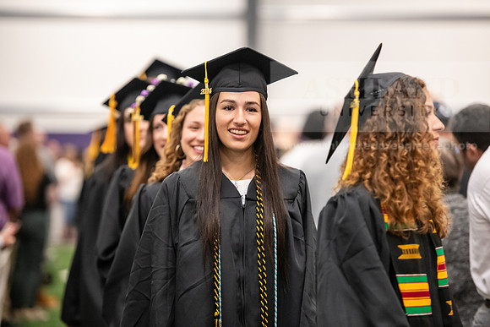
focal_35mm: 160
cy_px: 164
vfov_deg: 8.6
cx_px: 245
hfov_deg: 12.8
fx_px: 2178
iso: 3200
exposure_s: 1/200
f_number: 3.2
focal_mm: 160
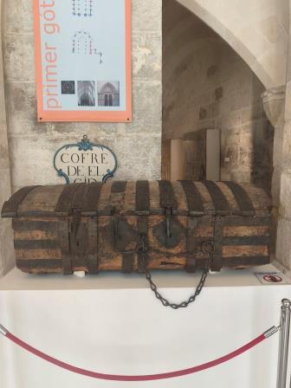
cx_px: 146
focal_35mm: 23
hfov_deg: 58.9
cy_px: 194
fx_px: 258
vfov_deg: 73.9
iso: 320
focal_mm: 6.06
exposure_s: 1/100
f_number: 1.7
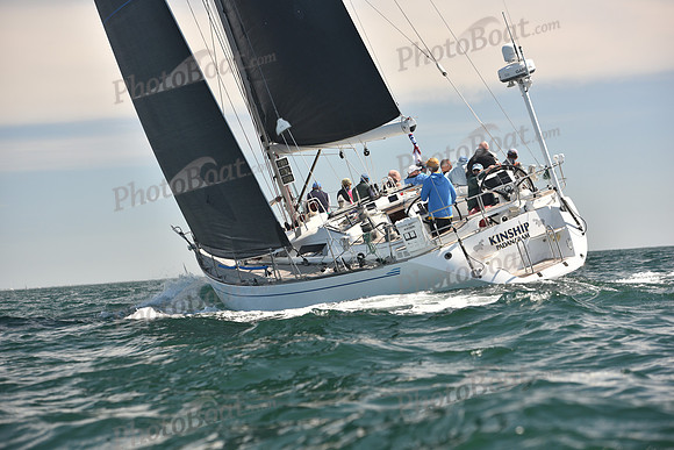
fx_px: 2060
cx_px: 337
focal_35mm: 110
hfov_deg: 18.6
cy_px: 225
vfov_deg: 12.5
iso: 250
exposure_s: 1/640
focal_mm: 110
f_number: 4.5
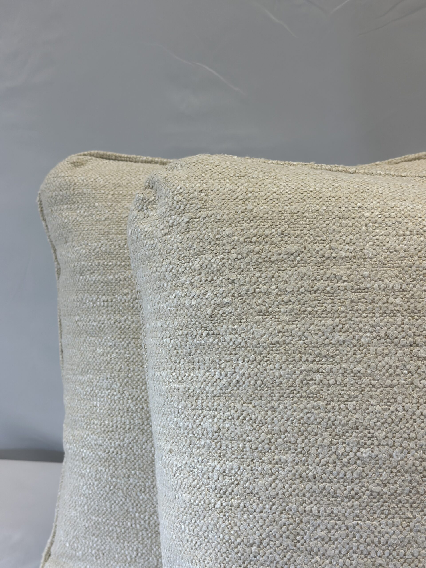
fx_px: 788
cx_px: 213
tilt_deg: -12.7
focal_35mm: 48
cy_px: 284
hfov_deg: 30.3
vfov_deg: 39.7
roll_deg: +2.0
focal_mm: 6.86
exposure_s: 1/372
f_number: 1.78
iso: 80
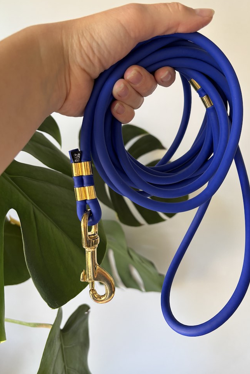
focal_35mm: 28
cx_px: 144
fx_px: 292
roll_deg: +2.0
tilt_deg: -9.3
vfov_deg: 65.5
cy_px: 183
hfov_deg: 46.3
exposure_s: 1/85
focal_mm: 5.96
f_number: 1.6
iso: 125
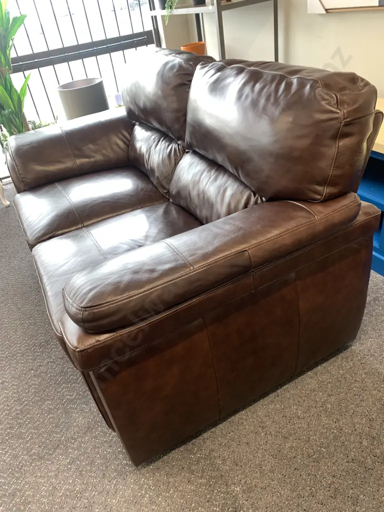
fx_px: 385
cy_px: 256
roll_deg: +9.7
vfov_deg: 67.3
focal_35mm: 26
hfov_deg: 53.1
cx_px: 192
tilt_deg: -34.3
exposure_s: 1/50
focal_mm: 4.25
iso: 64
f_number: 1.8
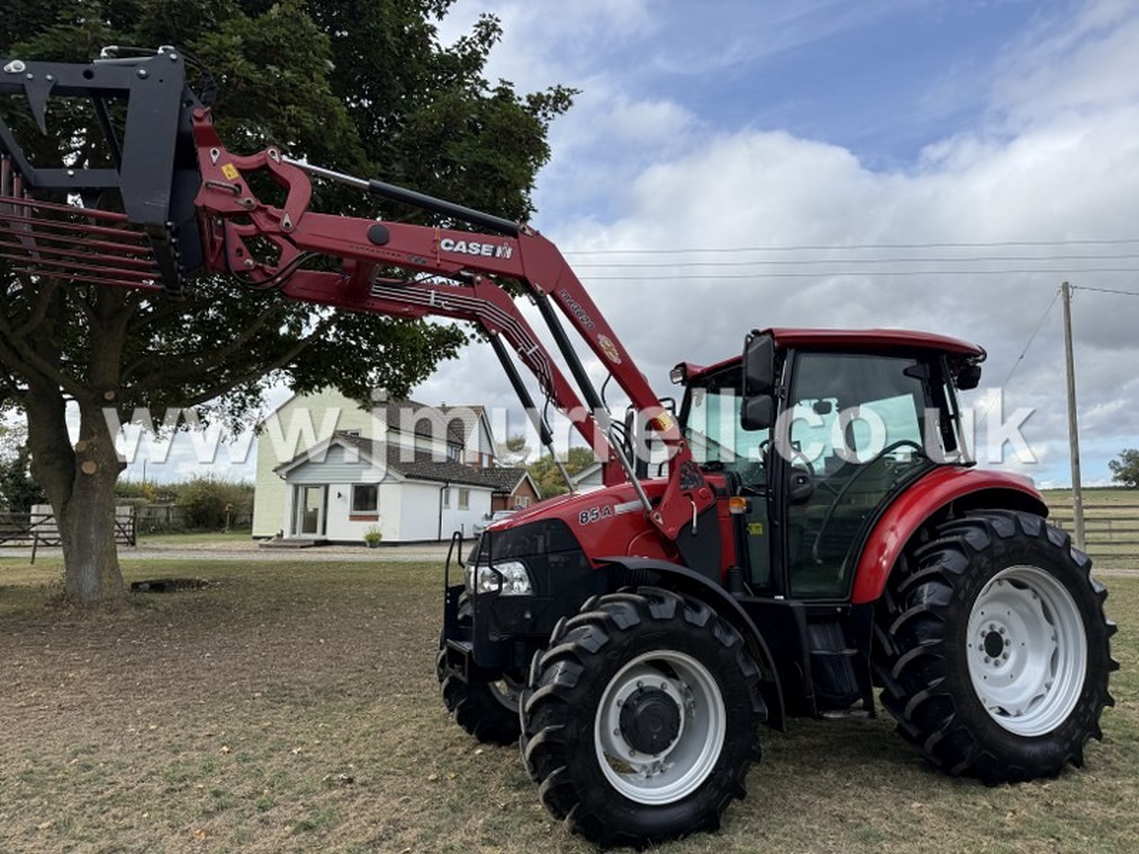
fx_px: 790
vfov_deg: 56.8
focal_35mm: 24
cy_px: 427
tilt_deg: +6.8
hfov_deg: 71.6
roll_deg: -1.0
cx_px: 570
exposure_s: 1/3145
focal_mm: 6.76
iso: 80
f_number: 1.78
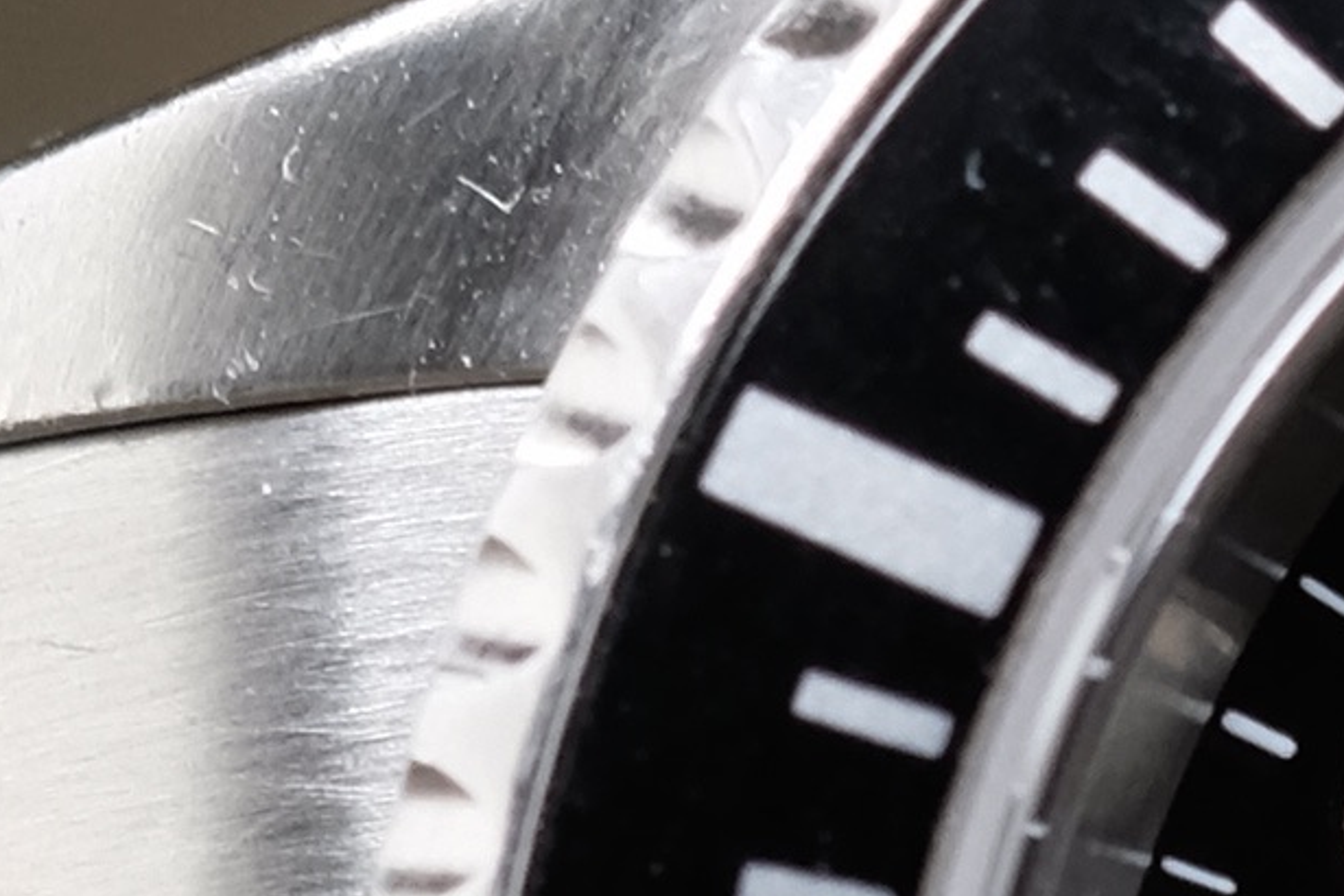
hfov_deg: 2.9
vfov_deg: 1.9
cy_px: 1110
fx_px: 26729
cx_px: 2559
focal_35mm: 716
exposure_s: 1/30
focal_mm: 60
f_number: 5.6
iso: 800
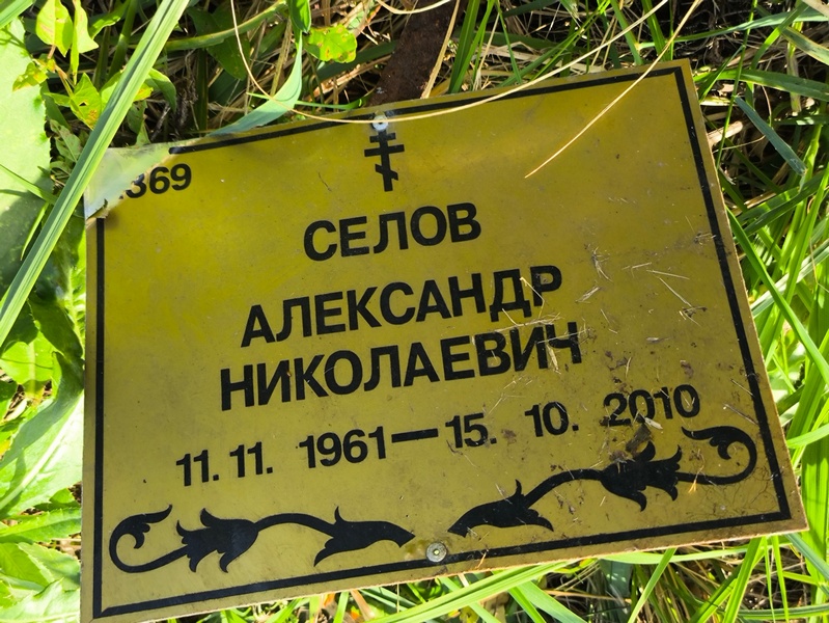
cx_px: 414
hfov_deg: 38.2
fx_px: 1198
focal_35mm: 50
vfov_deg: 29.1
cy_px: 312
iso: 50
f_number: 1.7
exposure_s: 1/356
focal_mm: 4.71
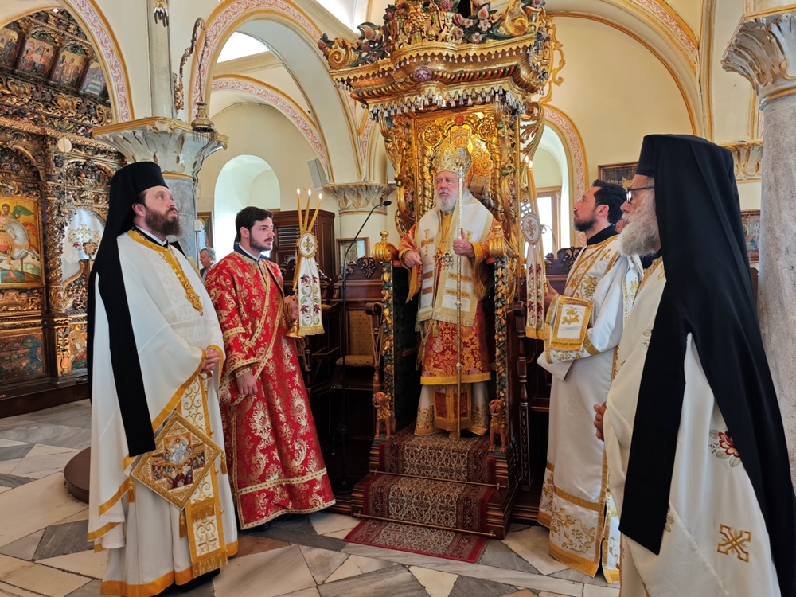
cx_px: 398
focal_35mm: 23
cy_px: 298
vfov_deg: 58.9
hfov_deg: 73.9
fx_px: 529
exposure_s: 1/38.4
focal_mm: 8.72
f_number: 1.63
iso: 250
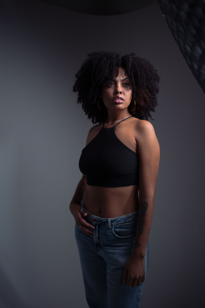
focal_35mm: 35
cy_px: 154
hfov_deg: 37.9
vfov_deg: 54.4
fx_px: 299
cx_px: 102
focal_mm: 35
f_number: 1.4
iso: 640
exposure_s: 1/640
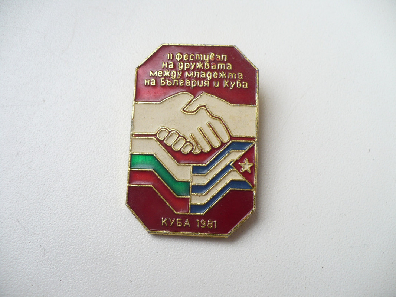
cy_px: 148
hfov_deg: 50.1
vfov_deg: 38.7
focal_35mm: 37
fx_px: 423
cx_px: 198
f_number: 2.8
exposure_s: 1/100
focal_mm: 6.1
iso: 100
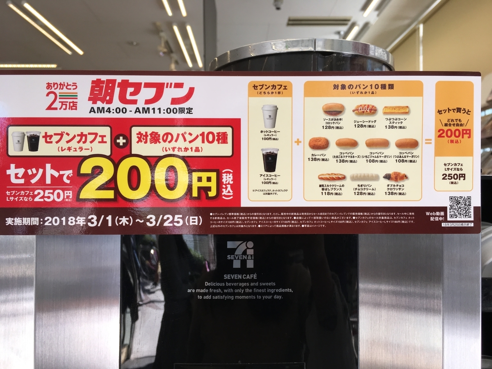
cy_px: 184
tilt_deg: +1.1
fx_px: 412
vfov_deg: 48.2
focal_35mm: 29
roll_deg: -0.2
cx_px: 246
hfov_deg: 61.7
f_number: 2.2
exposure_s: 1/120
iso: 32
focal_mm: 4.15
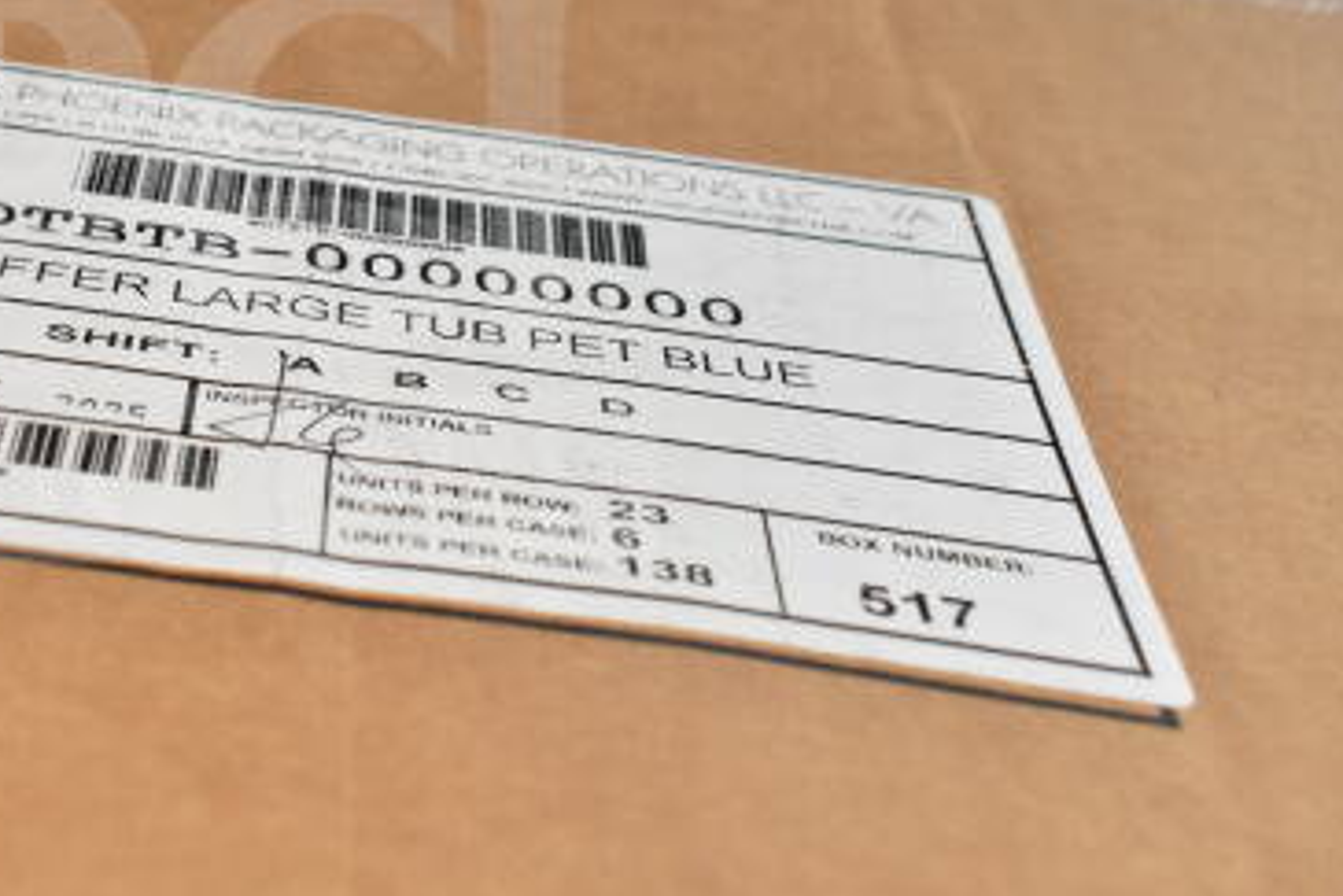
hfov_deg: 27.1
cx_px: 244
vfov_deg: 18.7
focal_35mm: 73
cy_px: 271
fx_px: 2718
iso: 1600
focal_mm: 29
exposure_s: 1/200
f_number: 7.1
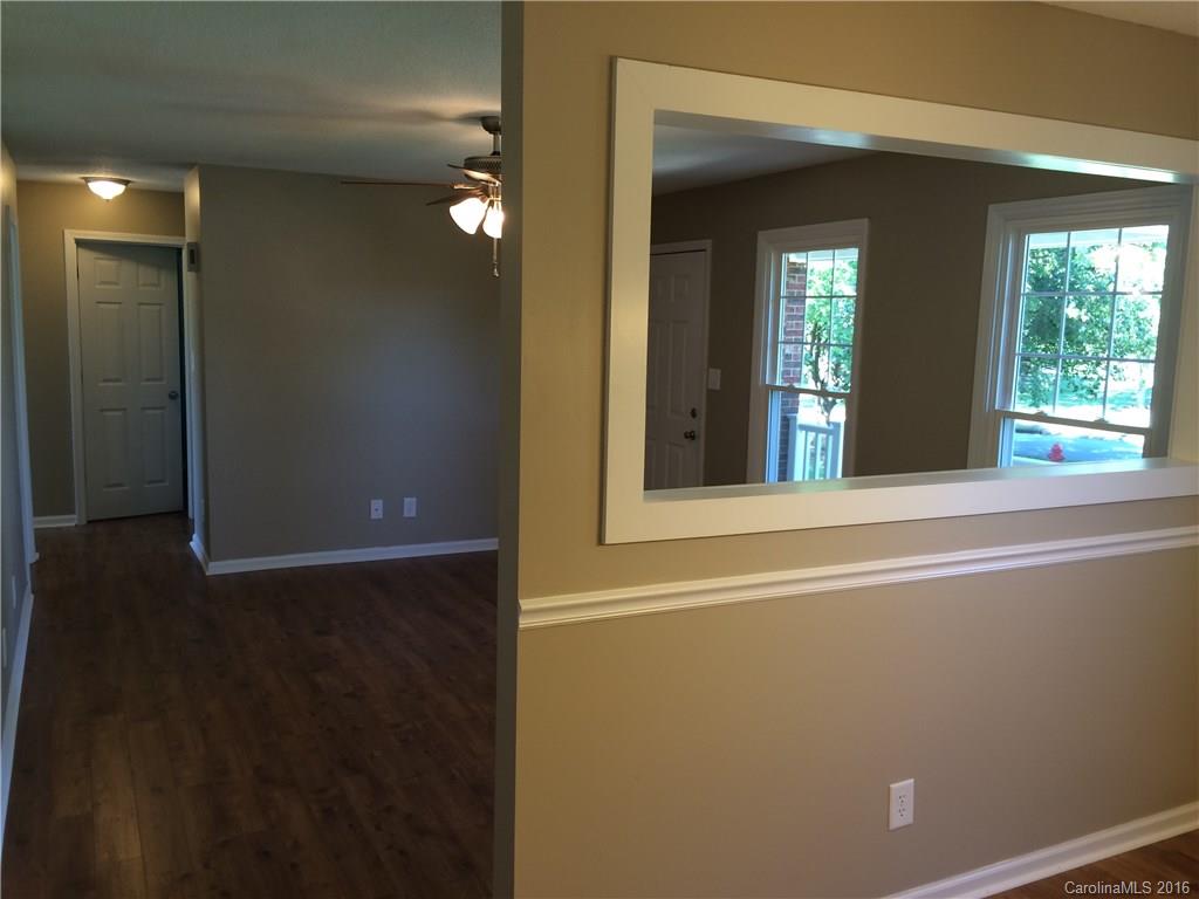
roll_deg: -0.8
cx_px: 600
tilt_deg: -9.9
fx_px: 1004
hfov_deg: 61.7
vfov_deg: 48.2
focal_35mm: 29
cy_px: 450
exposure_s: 1/30
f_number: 2.2
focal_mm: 4.15
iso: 40
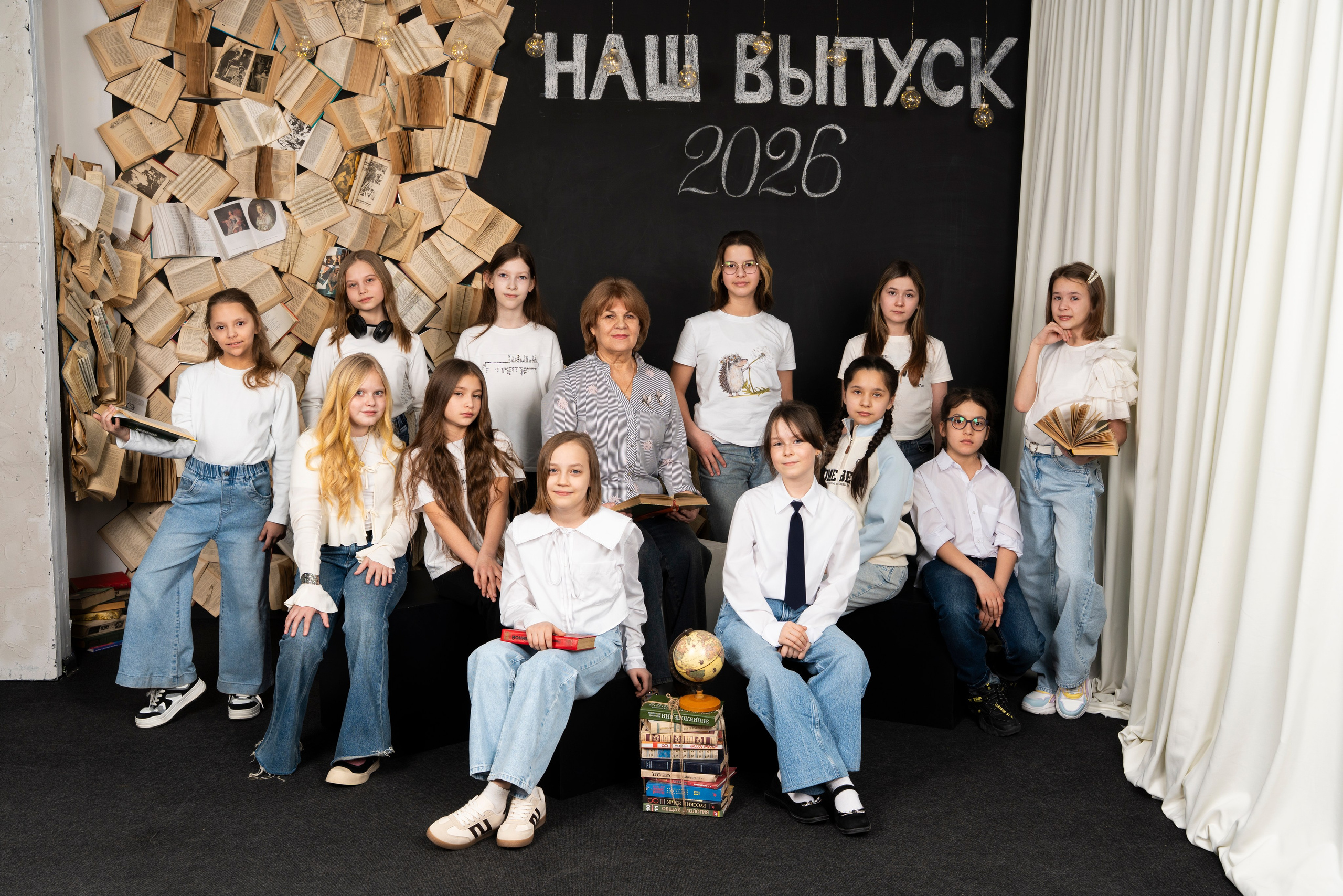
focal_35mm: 39
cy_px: 448
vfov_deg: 34.3
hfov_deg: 49.7
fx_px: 1451
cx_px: 672
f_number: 7.1
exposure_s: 1/125
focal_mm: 38.9
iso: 250
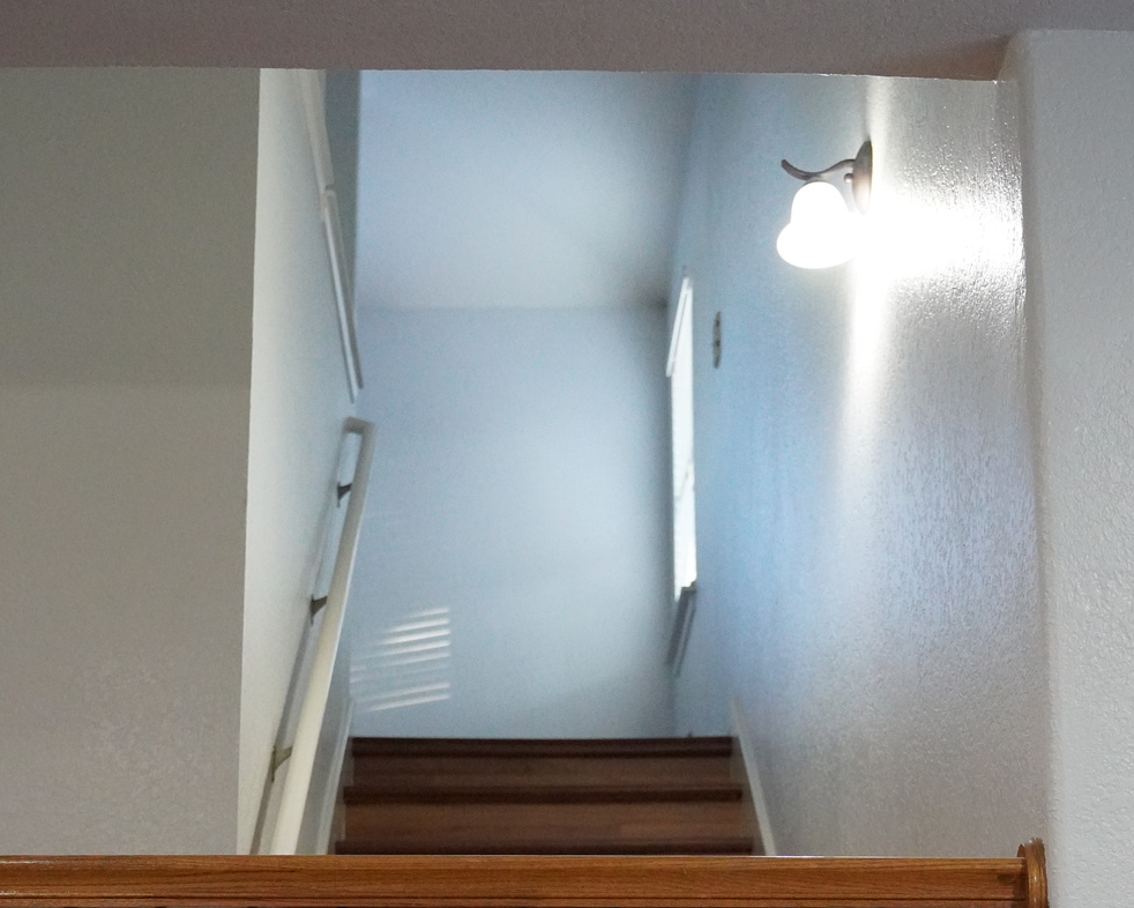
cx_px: 616
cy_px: 917
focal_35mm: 65
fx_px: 2182
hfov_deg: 29.1
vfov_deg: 22.6
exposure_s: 1/640
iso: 6400
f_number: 2.8
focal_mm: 28
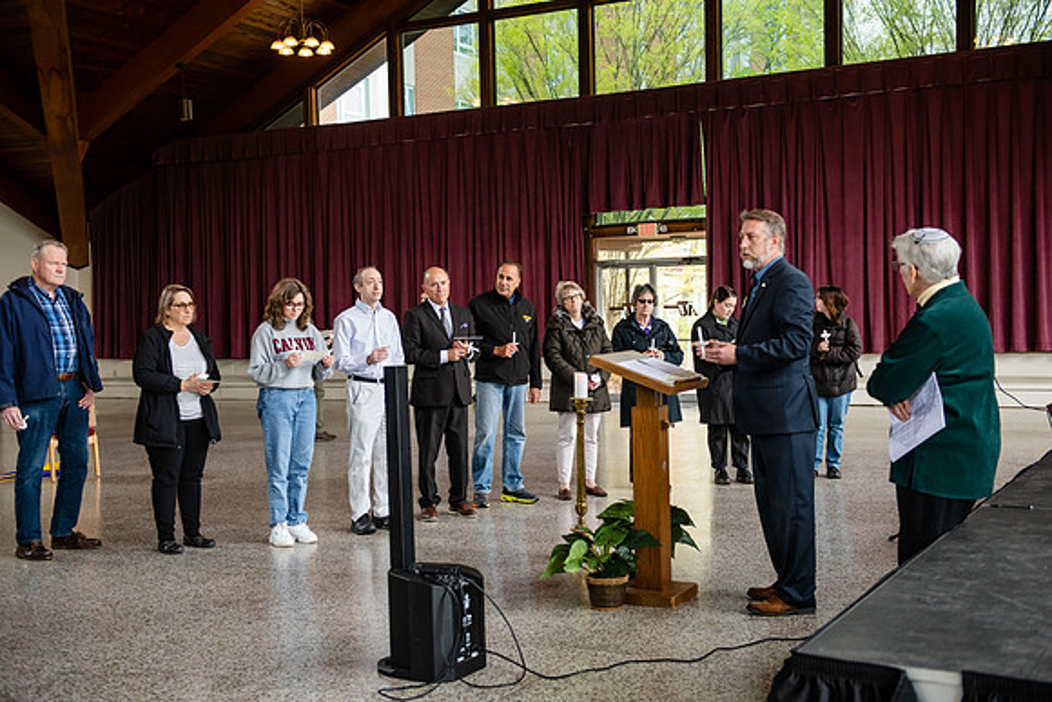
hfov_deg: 43.6
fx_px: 1315
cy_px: 351
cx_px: 526
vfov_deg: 29.9
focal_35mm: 45
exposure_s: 1/250
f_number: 3.5
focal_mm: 45
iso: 800
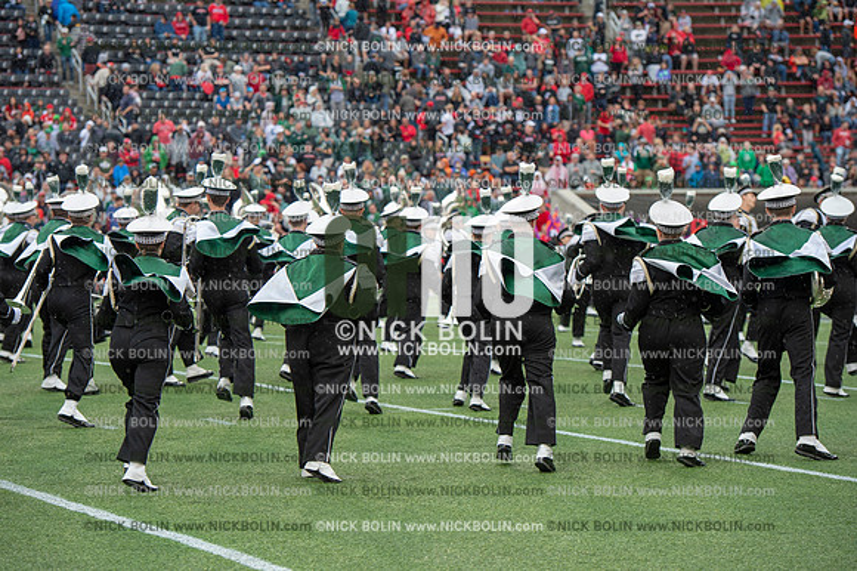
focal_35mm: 112
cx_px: 428
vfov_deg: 12.2
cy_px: 286
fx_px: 2665
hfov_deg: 18.3
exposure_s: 1/500
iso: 400
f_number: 4
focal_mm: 112
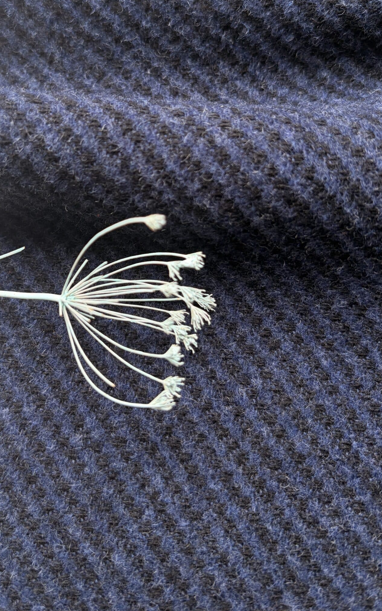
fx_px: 583
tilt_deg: -77.7
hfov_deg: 36.0
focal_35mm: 35
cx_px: 135
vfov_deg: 54.7
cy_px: 232
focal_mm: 5.96
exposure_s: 1/309
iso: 40
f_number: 1.6
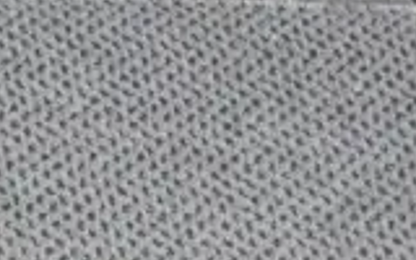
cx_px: -387
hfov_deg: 5.4
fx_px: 4297
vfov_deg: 3.4
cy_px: 819
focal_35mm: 379
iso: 640
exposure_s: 1/60
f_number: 5.3
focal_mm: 28
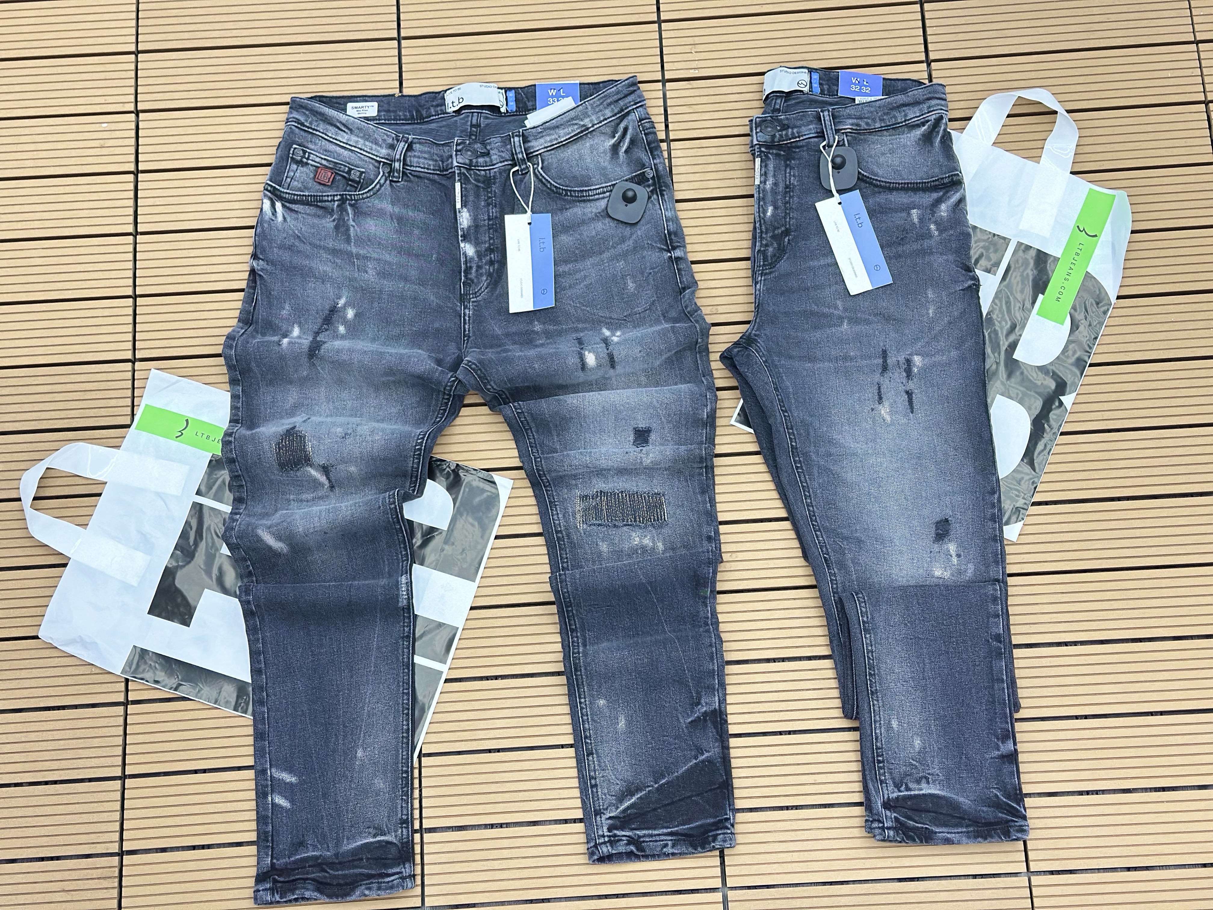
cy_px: 455
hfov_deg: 39.7
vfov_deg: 30.3
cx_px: 606
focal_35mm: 48
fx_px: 1682
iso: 320
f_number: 1.78
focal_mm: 6.86
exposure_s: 1/60
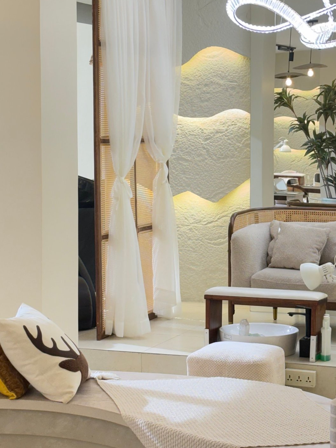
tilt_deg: -2.4
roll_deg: -0.4
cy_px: 184
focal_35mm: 87
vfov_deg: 22.5
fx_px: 1126
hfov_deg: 17.0
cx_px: 208
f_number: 1.78
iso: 80
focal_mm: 6.76
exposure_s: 1/100
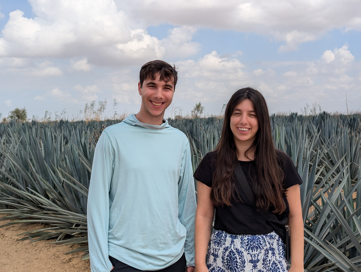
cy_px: 136
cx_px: 180
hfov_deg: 39.6
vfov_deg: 30.3
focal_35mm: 48
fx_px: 501
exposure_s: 1/2375
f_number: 1.85
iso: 47
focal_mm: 6.81
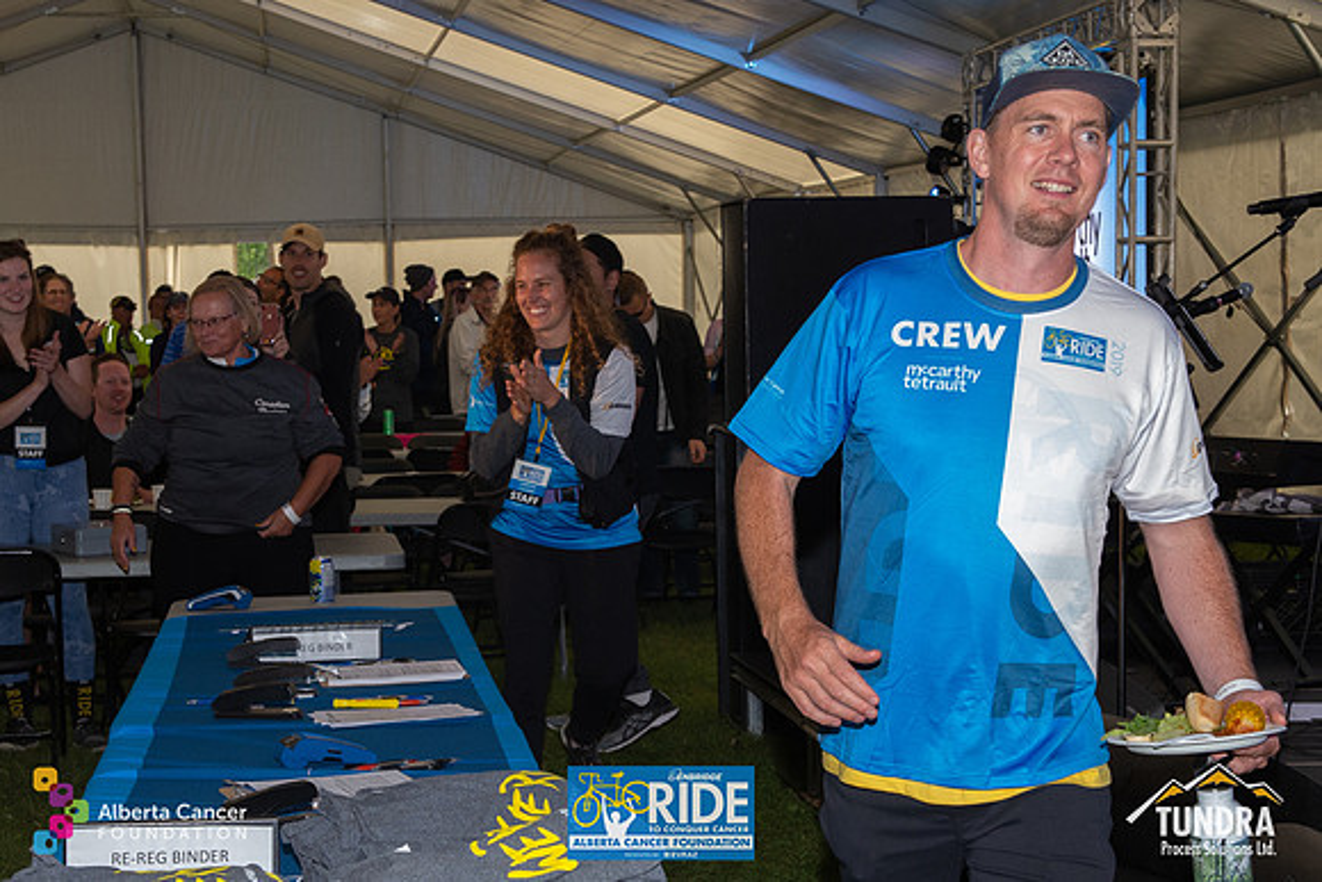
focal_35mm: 76
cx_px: 642
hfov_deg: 26.6
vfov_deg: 17.9
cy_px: 568
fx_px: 2801
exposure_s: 1/125
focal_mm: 48
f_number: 9
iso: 1600
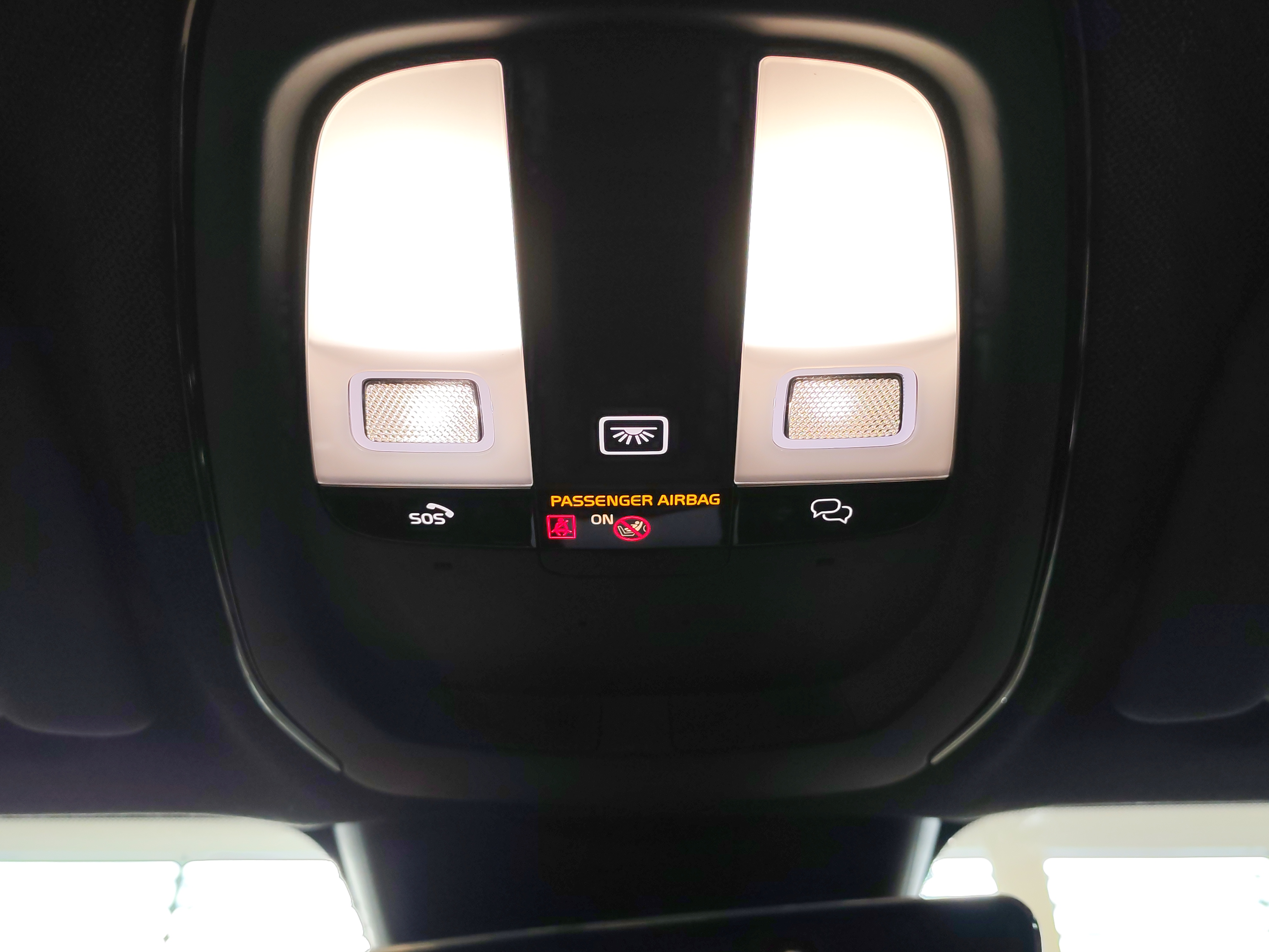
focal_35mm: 34
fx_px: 1246
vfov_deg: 41.8
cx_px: 634
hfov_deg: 54.0
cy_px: 476
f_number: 1.9
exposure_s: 1/100
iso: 200
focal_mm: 6.12
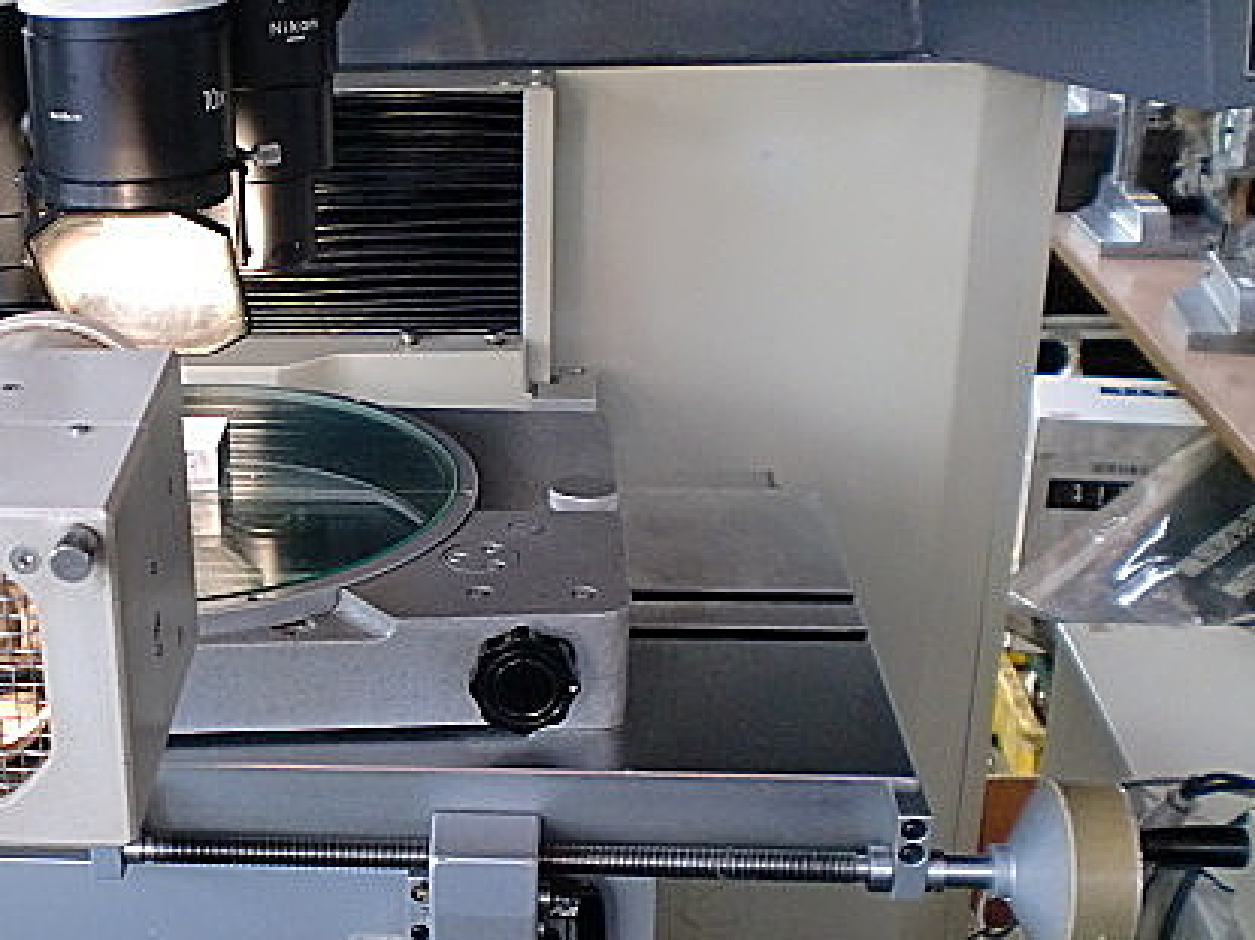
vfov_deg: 26.9
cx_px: 290
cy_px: 626
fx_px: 1957
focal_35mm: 54
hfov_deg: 34.7
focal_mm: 6.3
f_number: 3.1
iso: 250
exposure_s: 1/60
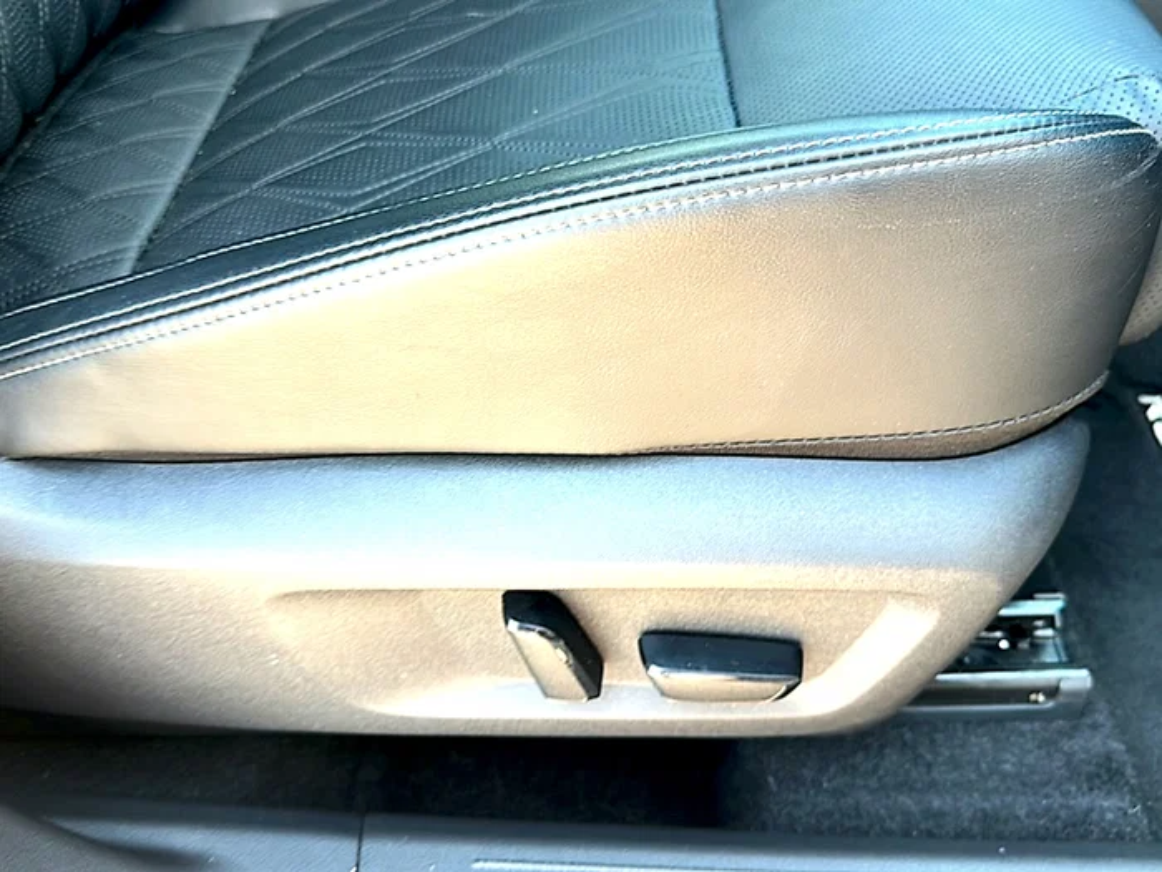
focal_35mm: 25
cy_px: 436
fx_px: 839
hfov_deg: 69.4
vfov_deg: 54.9
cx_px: 581
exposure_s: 1/78
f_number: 1.78
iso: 50
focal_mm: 6.86
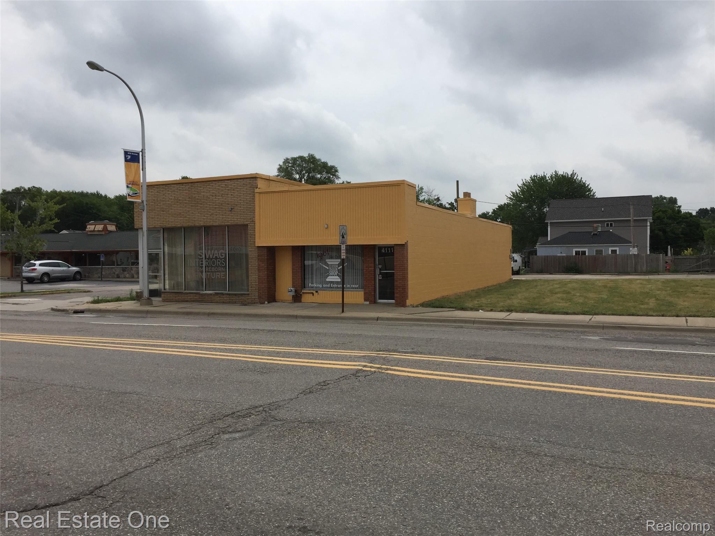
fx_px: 599
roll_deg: +0.2
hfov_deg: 61.7
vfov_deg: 48.2
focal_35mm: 29
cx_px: 358
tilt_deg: +0.2
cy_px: 268
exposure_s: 1/2825
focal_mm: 4.15
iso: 32
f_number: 2.2
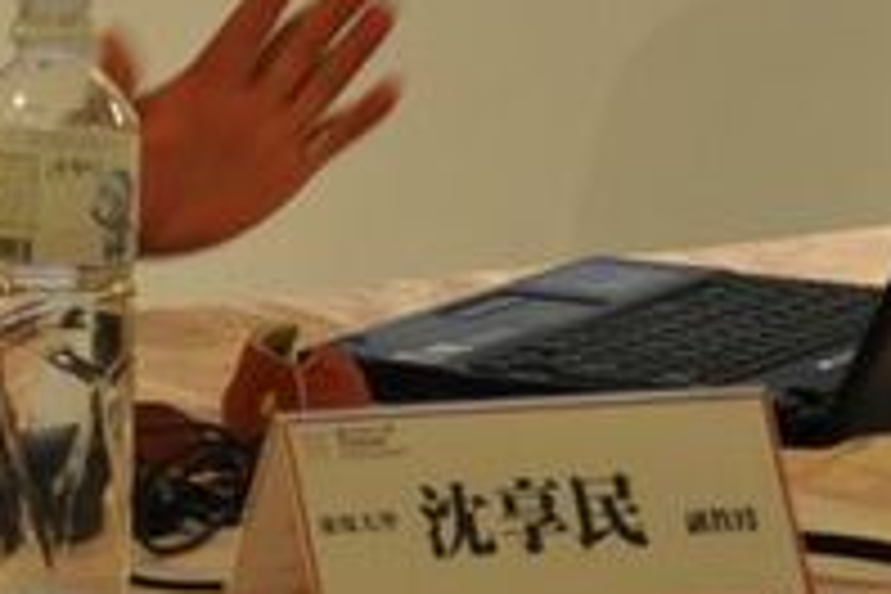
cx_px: 32
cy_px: -220
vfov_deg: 4.4
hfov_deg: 6.7
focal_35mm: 308
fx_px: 7622
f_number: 5
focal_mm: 58
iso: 800
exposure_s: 1/30
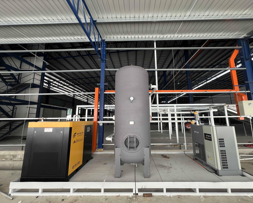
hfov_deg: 100.6
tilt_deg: +8.5
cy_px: 100
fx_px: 105
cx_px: 132
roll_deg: +0.5
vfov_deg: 88.0
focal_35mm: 14
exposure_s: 1/167
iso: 32
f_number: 1.8
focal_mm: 1.57
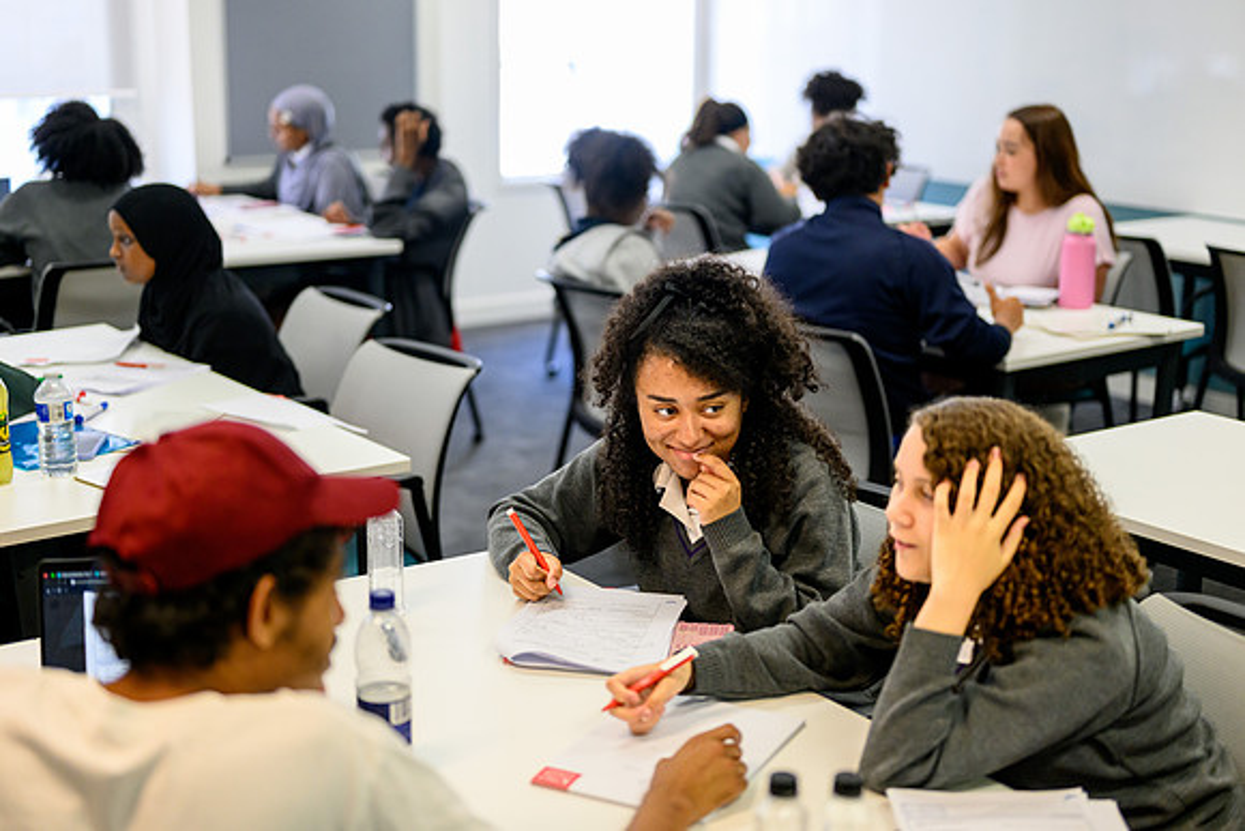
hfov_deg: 39.2
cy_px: 416
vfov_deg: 26.7
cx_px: 622
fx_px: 1748
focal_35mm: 51
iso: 2200
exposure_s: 1/640
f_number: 1.8
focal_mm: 50
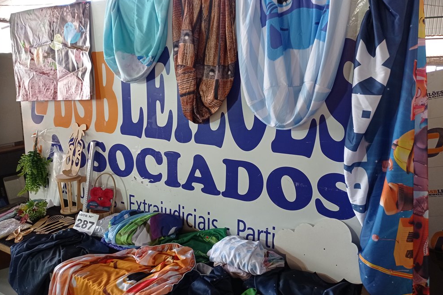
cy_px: 135
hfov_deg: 61.9
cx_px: 216
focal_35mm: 30
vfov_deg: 43.6
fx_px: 369
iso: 175
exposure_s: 1/60
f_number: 1.79
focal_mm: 4.7
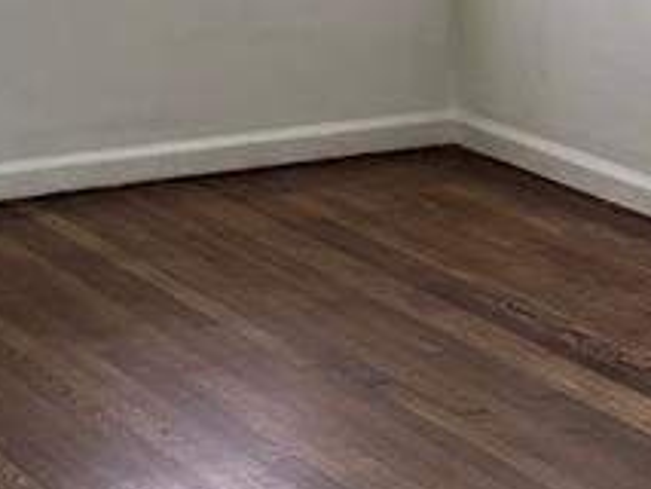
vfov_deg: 11.6
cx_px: 321
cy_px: -125
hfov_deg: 15.8
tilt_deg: -6.1
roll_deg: -0.9
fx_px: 2352
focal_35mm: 125
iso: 125
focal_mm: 5.96
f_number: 1.6
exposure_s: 1/92
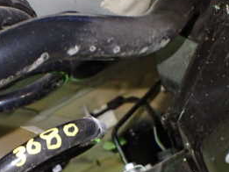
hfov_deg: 27.8
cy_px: 170
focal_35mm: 69
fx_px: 457
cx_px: 59
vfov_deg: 20.7
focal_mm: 5.4
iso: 800
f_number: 2.3
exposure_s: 1/30
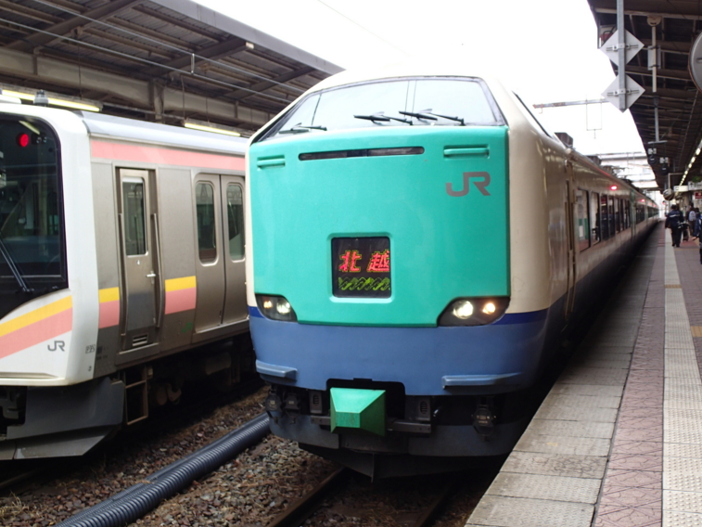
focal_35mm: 37
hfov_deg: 50.1
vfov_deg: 38.7
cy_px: 266
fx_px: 750
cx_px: 362
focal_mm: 6.42
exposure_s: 1/80
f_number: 3.5
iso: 100
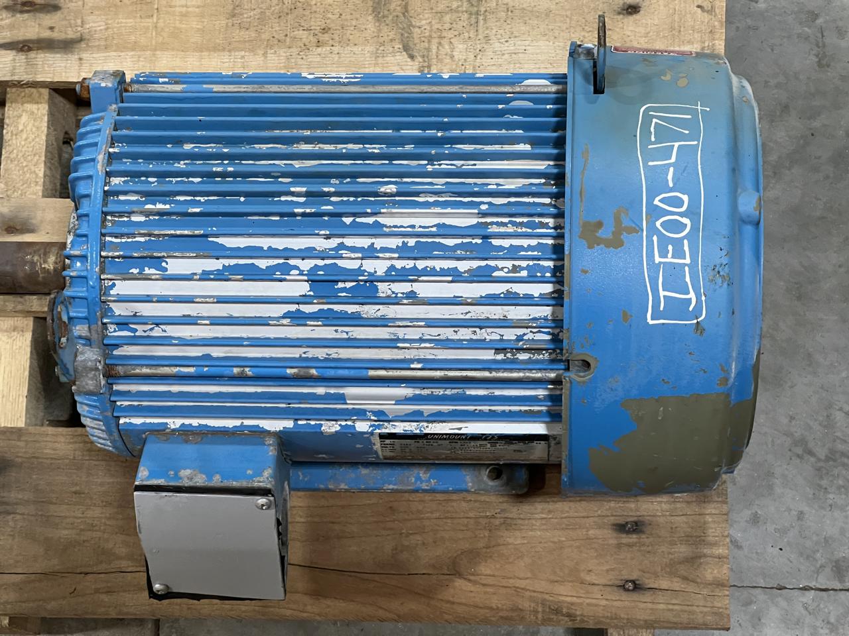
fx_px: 1889
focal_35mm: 77
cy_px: 318
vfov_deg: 19.1
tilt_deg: -76.6
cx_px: 424
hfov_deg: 25.3
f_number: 2.8
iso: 320
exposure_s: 1/60
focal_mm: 9
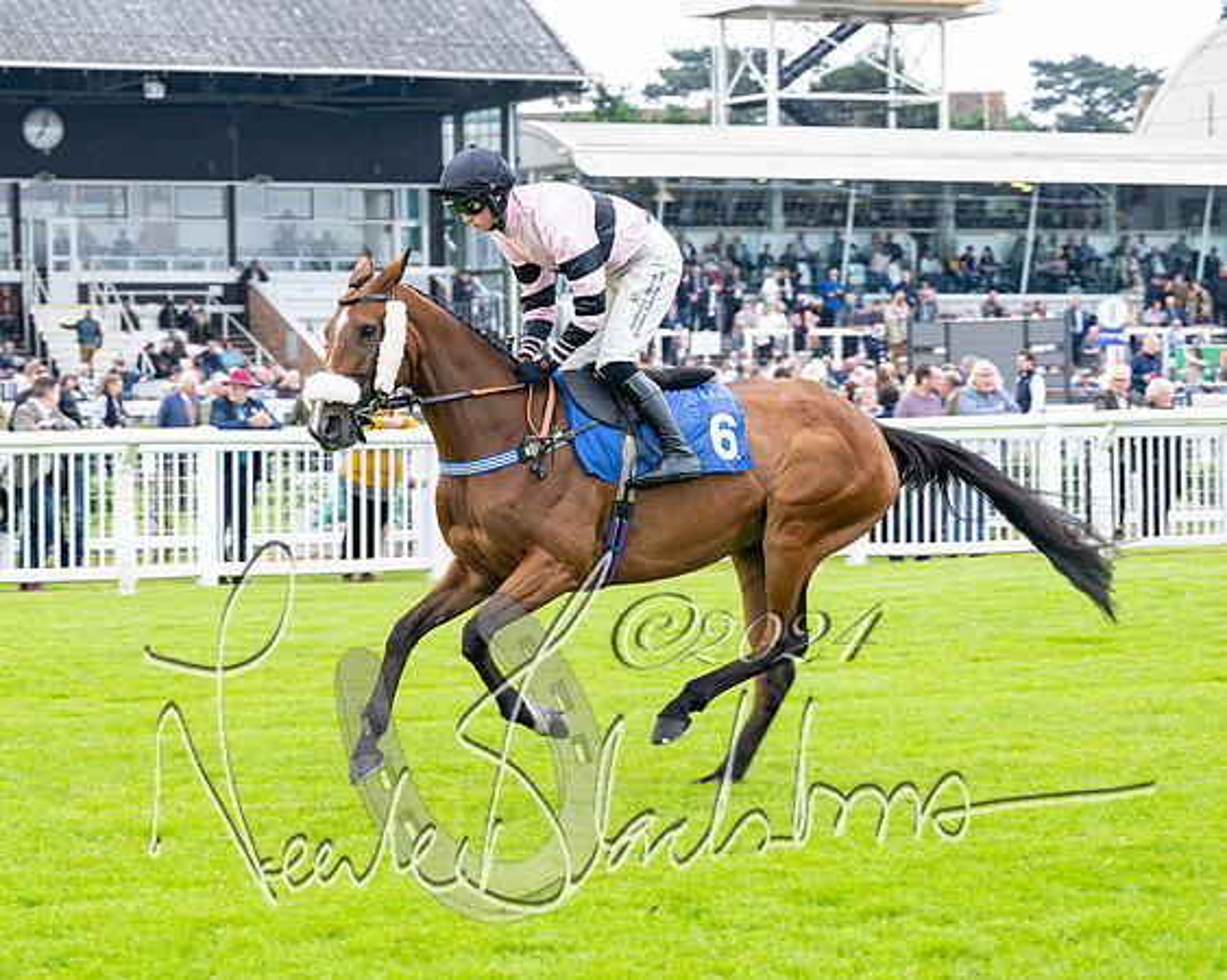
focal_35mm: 107
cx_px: 499
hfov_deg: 18.0
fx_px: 3873
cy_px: 419
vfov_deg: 14.4
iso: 400
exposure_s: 1/500
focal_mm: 70
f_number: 4
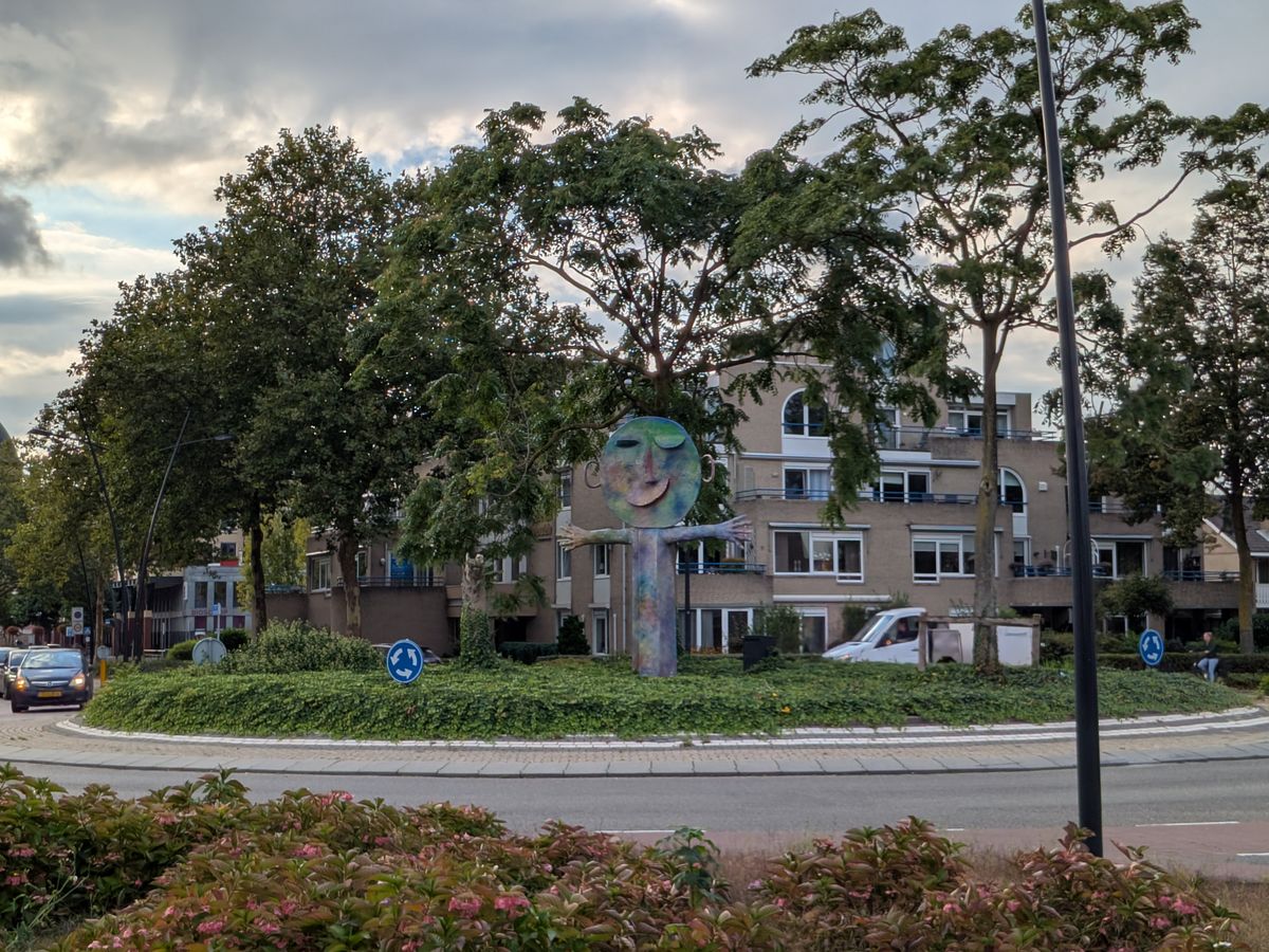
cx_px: 634
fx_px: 1796
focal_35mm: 49
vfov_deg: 29.7
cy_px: 476
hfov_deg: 38.9
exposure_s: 1/5051
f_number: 1.7
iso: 40
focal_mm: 4.53
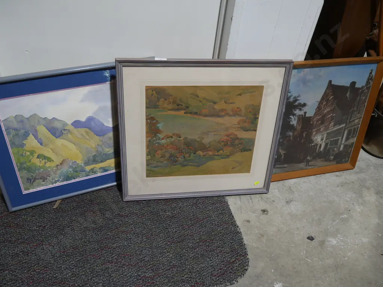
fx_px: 354
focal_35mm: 32
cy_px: 144
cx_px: 192
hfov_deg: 56.8
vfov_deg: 44.2
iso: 200
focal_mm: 16
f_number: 3.6
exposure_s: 1/60
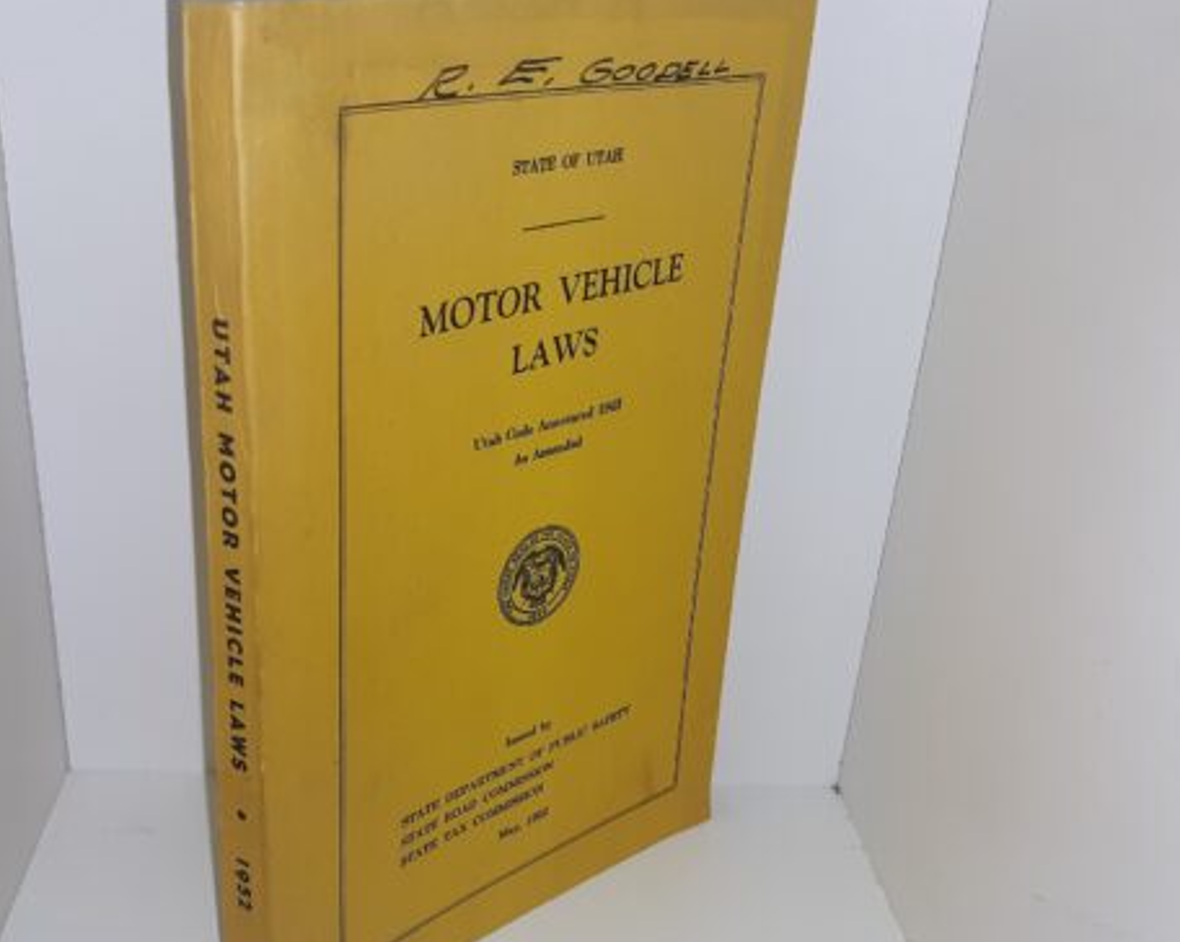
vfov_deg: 41.0
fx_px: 1256
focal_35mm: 36
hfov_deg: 50.0
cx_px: 481
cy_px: 536
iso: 40
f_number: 1.7
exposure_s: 1/171
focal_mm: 3.7
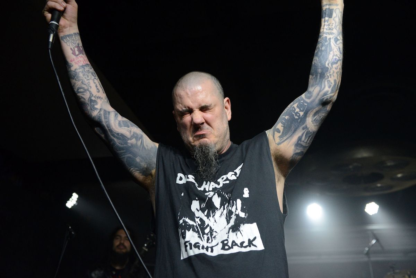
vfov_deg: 33.5
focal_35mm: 40
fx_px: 463
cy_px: 139
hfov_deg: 48.4
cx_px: 208
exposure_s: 1/500
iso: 3200
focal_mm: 40
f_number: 4
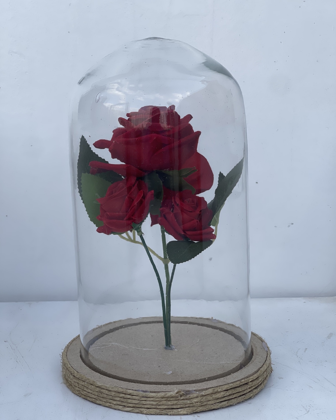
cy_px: 213
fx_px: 833
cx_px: 168
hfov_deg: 22.8
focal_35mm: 67
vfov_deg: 28.3
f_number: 2.2
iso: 20
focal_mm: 7.5
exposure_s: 1/245
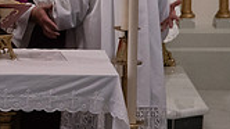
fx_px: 4685
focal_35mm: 769
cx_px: -103
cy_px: 2
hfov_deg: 2.8
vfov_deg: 1.6
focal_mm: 210
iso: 4000
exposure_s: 1/100
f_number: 9
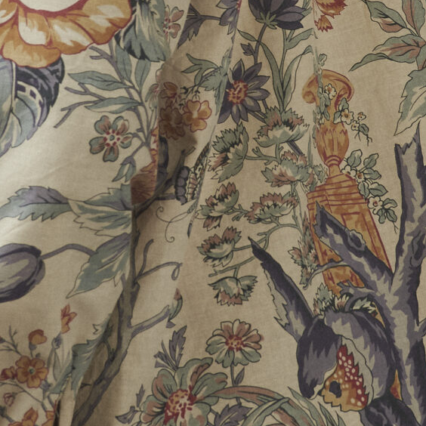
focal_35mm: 405
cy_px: -45
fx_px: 5639
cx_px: 174
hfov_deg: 4.3
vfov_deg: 4.3
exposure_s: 1/160
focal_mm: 105
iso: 200
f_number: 11
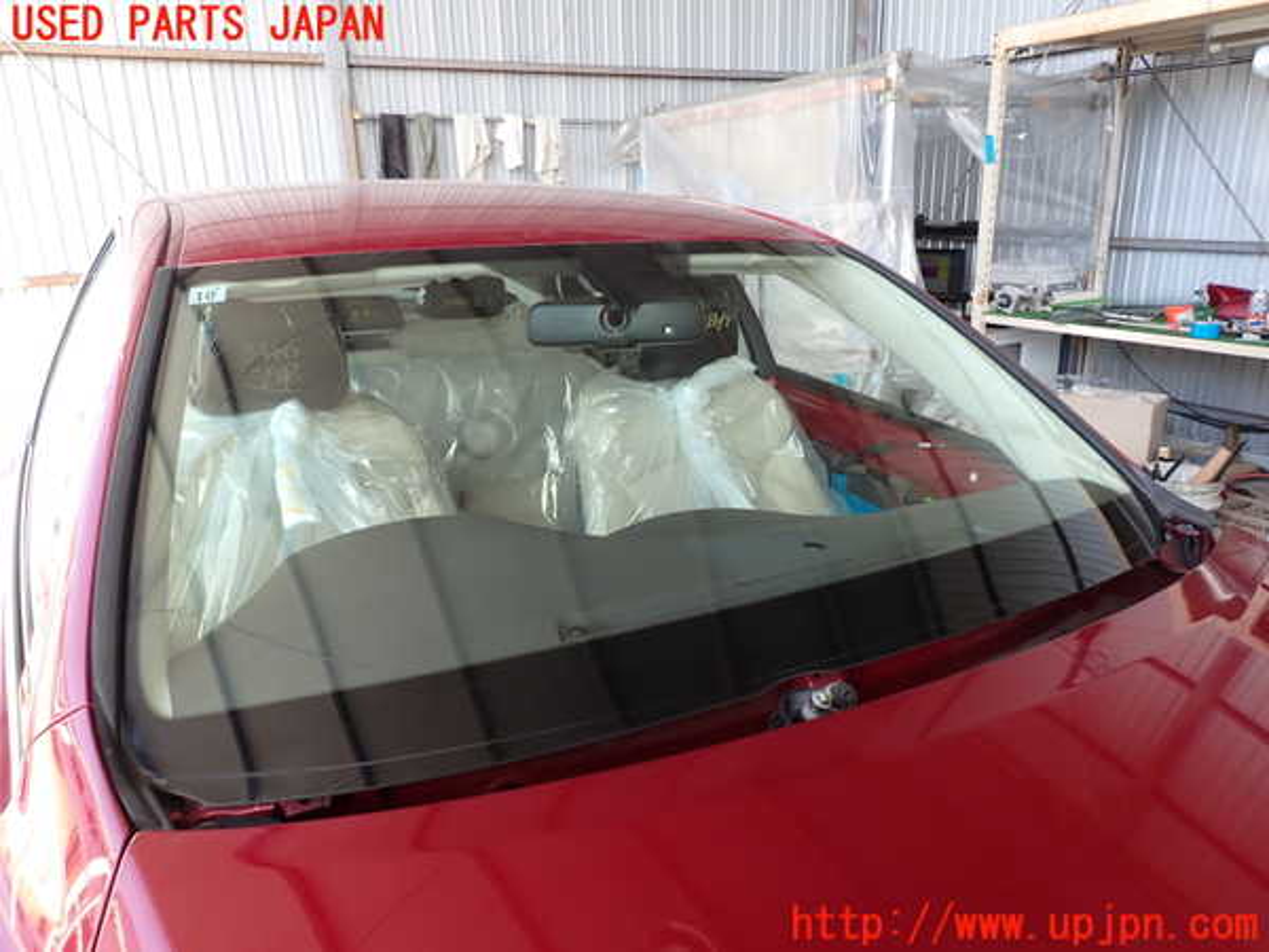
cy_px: 476
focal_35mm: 25
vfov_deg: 54.9
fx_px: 916
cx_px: 634
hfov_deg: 69.4
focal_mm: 4.5
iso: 100
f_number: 2.8
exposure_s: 1/100
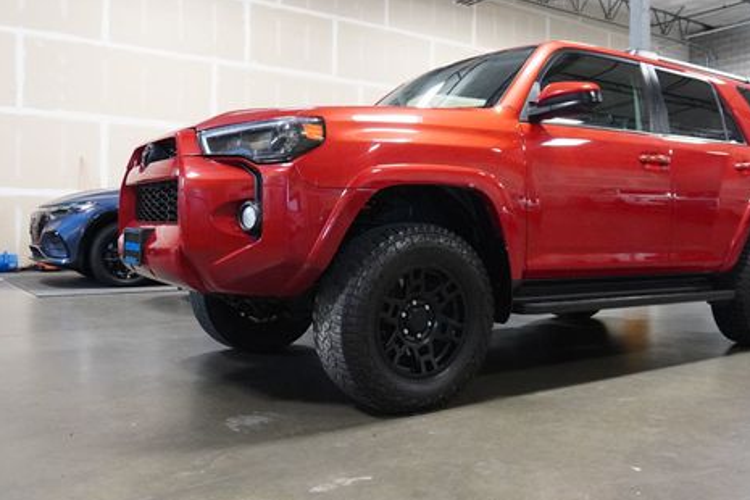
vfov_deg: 40.0
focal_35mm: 33
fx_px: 687
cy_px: 235
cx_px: 423
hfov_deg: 57.0
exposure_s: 1/160
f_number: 3.5
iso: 5000
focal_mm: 16
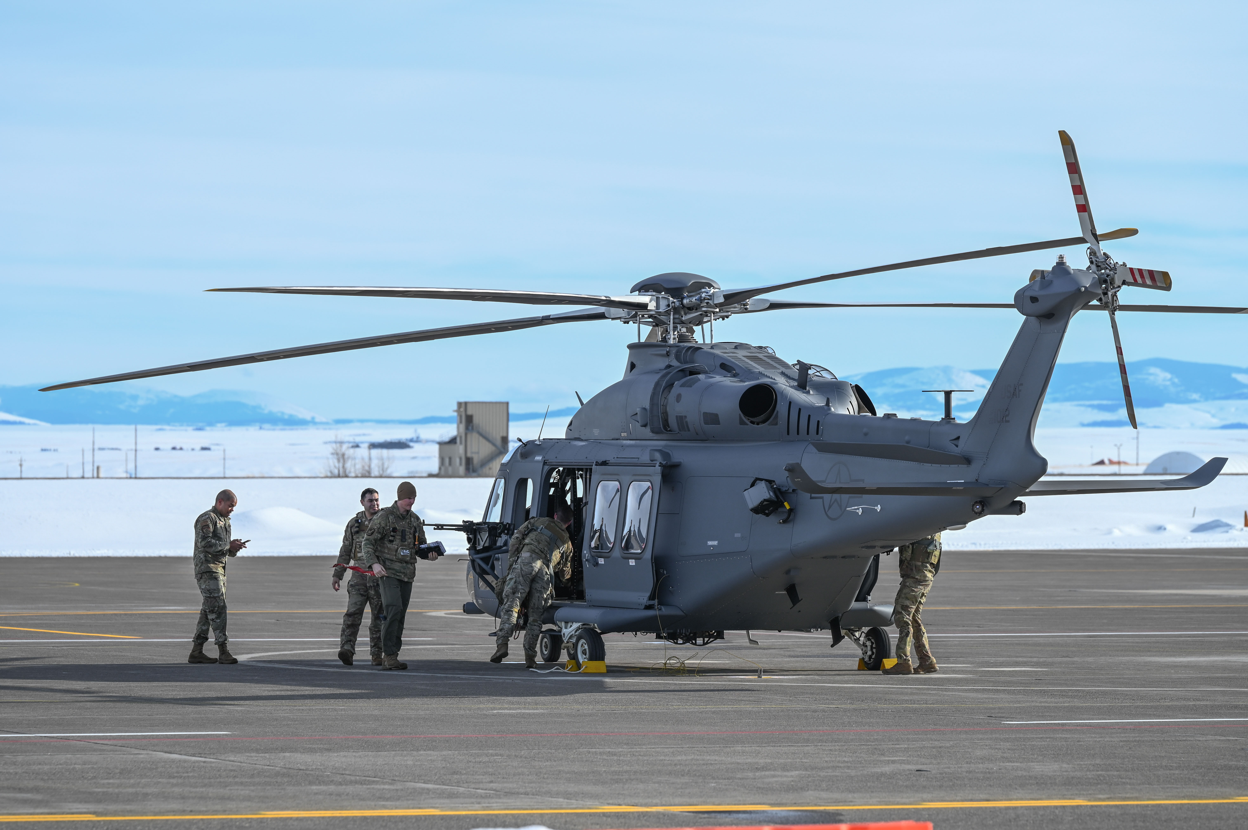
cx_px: 624
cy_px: 415
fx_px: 6236
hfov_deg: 11.4
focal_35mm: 180
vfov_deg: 7.6
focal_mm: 180
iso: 250
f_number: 6.3
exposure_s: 1/1250
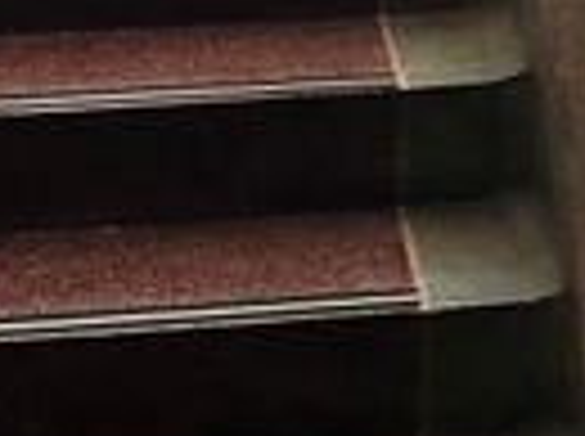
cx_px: 506
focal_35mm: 144
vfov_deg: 9.7
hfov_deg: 13.6
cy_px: -396
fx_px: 2429
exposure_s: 1/15
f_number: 1.8
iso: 50
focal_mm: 3.99
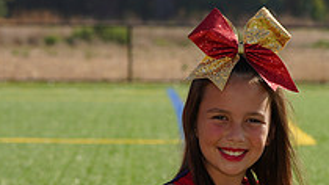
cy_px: 229
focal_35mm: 422
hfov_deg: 5.1
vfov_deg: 2.9
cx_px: 135
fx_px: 3680
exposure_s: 1/250
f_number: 10
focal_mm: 146
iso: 100
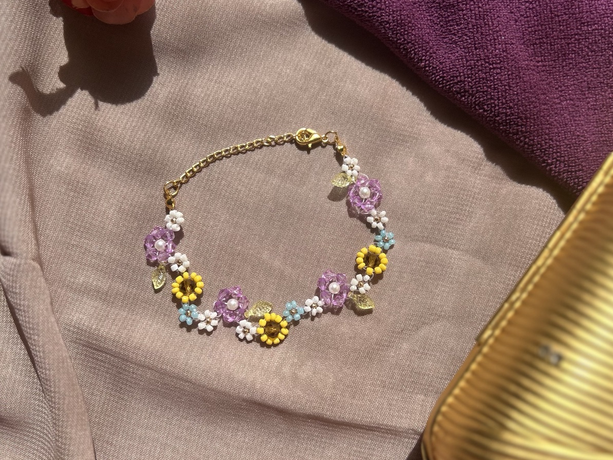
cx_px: 308
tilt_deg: -86.2
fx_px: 620
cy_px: 240
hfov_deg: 52.6
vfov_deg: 40.7
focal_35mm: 35
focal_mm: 5.7
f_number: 1.5
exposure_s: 1/3968
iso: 50
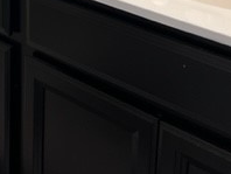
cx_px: 33
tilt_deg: -12.2
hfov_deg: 22.8
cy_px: -67
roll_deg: -1.4
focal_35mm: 84
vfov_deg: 16.4
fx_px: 561
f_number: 1.5
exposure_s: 1/120
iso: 125
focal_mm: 5.7
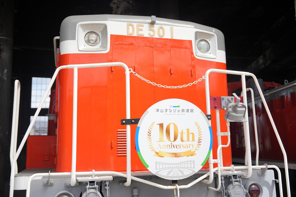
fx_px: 321
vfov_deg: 34.2
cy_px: 98
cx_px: 148
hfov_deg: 49.6
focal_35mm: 39
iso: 100
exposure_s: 1/1000
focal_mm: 39
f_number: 2.8
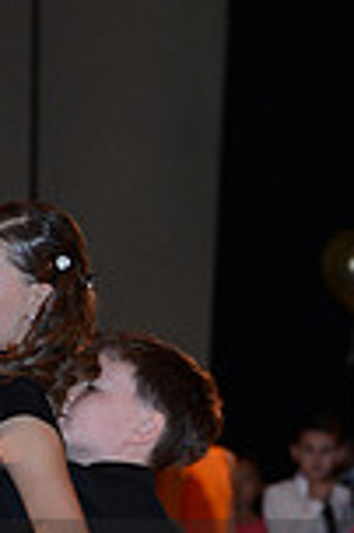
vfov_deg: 5.5
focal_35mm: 374
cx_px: -75
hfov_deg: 3.7
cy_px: 638
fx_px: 5529
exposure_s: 1/200
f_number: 4.5
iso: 2000
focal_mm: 98
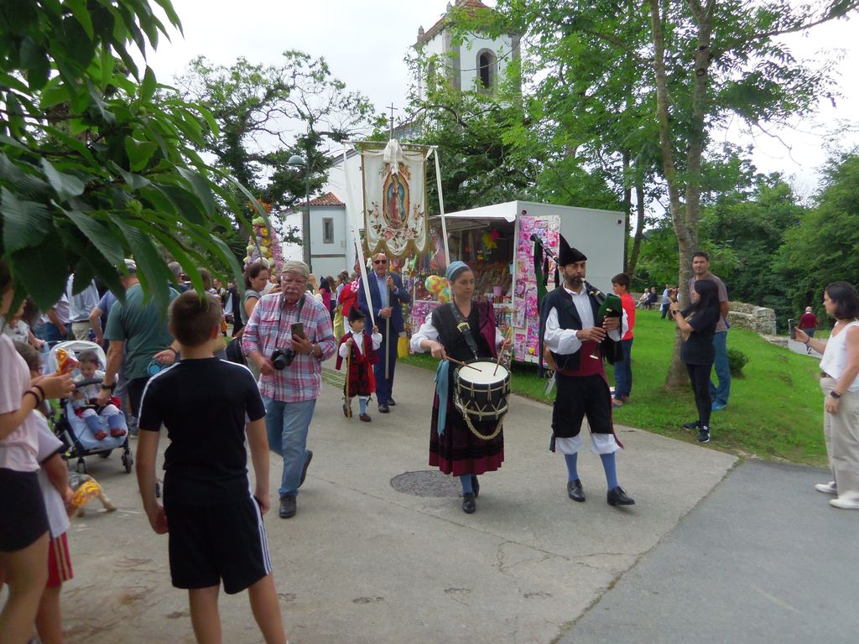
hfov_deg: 63.4
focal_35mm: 28
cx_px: 430
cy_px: 322
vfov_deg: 49.7
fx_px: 695
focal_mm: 5
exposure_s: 1/125
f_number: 3.9
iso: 125
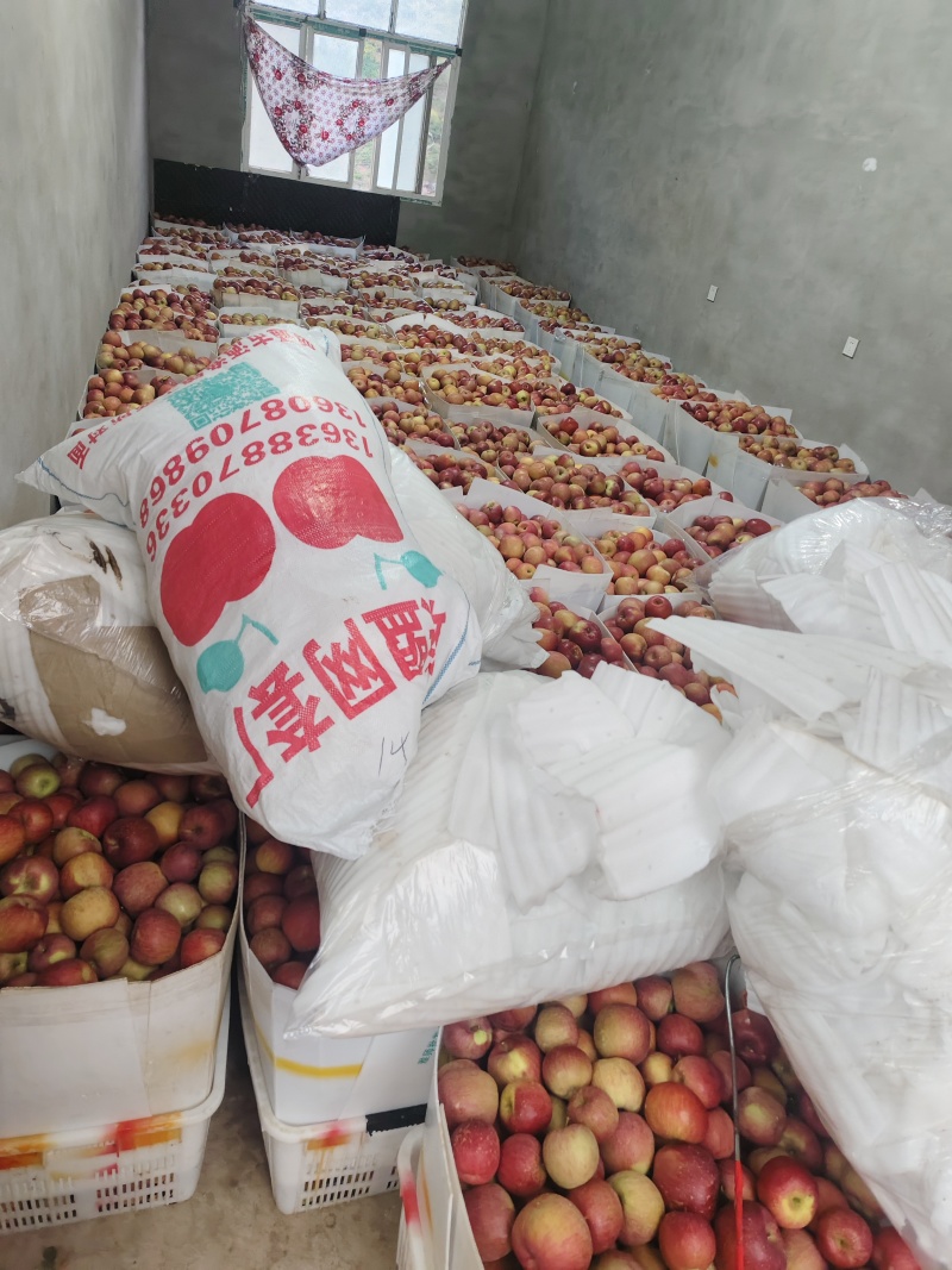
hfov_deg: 58.9
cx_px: 476
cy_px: 635
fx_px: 844
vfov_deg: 73.9
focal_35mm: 23
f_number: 1.88
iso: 978
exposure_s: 1/50
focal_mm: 5.56
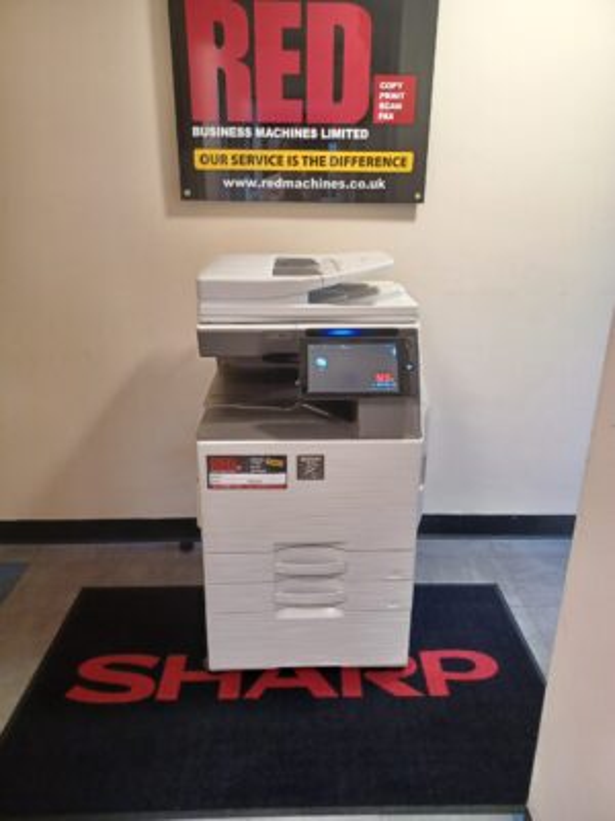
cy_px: 410
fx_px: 592
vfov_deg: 69.4
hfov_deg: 54.9
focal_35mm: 25
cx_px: 308
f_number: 1.8
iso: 320
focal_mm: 4.6
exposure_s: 1/33
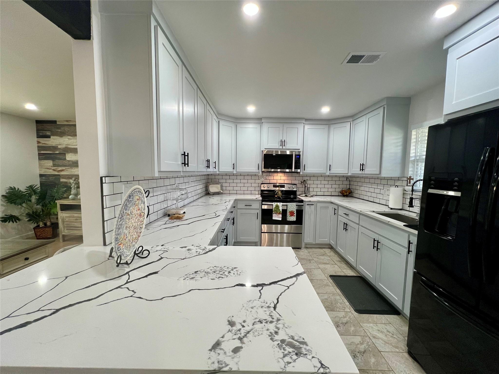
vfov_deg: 89.9
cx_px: 250
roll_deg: -0.2
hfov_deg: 106.2
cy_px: 187
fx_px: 187
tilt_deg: -4.4
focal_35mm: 13
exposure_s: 1/120
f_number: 1.8
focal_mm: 1.57
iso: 200
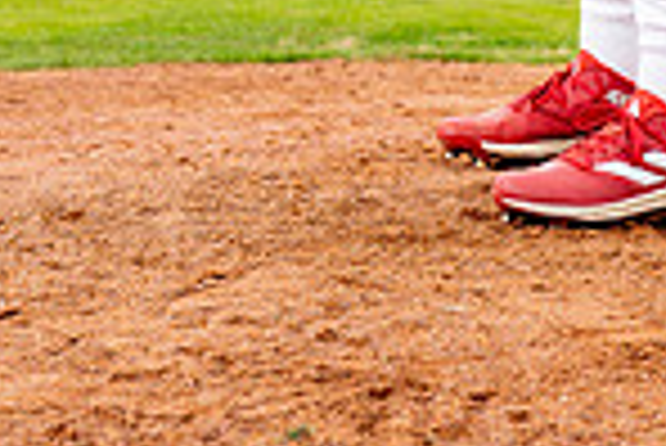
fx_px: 2815
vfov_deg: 8.4
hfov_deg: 13.5
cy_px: -545
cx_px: 486
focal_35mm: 152
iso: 100
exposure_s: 1/250
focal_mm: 50
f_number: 4
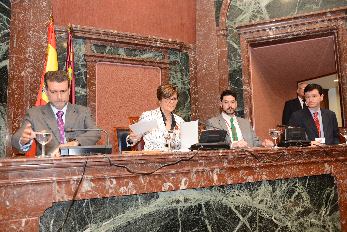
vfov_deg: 45.0
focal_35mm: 29
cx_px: 174
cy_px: 116
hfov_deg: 63.7
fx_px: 280
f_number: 3.5
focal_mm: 29
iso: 800
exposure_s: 1/60
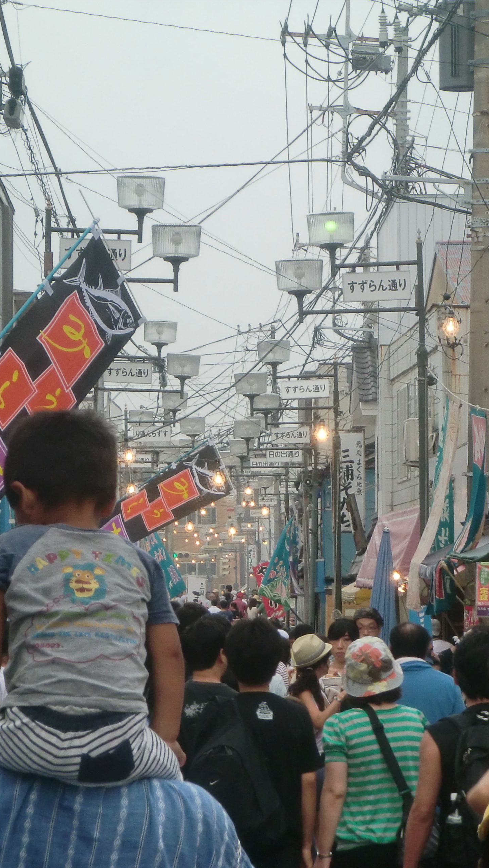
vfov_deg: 15.4
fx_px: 3203
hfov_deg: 8.7
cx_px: 299
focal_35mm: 139
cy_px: 431
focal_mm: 15.81
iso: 100
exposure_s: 1/100
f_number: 5.4
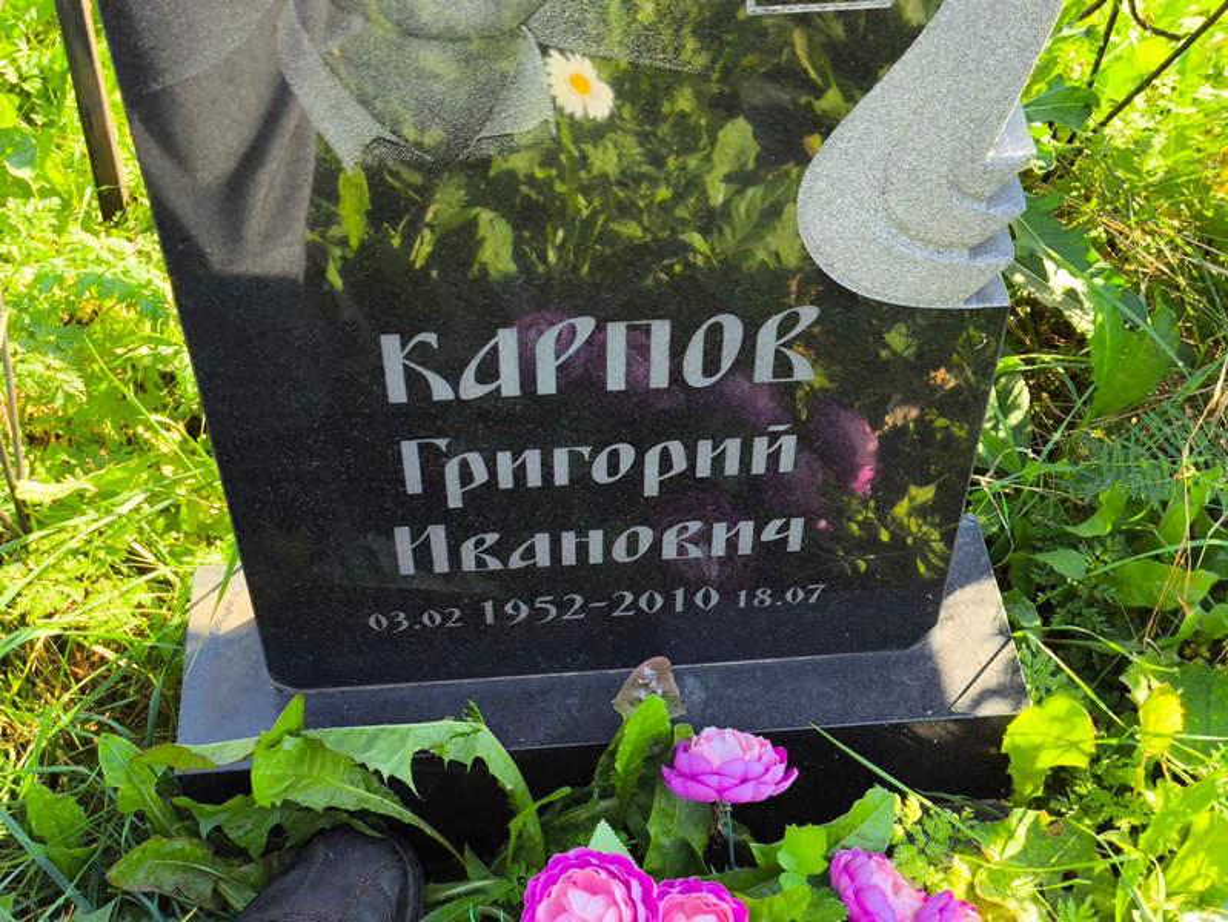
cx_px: 614
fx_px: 1775
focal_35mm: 50
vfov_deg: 29.1
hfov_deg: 38.2
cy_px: 461
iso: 50
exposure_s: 1/163
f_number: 1.7
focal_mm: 4.71
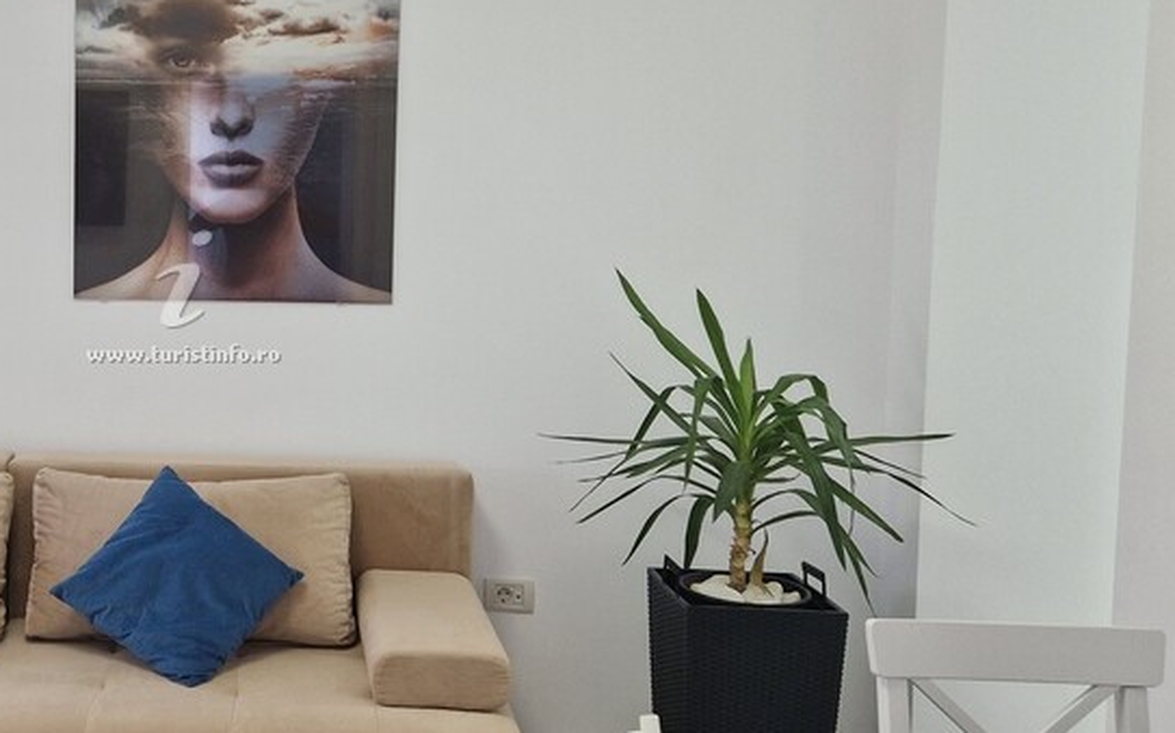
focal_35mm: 46
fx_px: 1473
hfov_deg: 41.0
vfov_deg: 27.9
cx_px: 177
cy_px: 288
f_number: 1.8
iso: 160
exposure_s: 1/100
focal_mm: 5.4
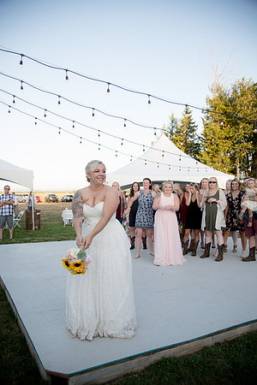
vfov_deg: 65.5
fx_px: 300
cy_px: 192
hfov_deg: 46.4
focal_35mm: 28
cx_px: 128
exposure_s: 1/400
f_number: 4
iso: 400
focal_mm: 28
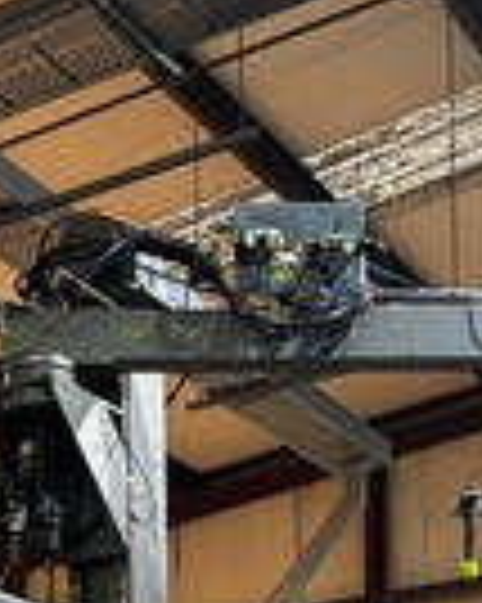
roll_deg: +0.6
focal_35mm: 91
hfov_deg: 16.8
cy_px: 986
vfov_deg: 18.0
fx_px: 1625
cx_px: 149
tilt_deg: +2.7
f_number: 1.6
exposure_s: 1/60
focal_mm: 5.96
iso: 500
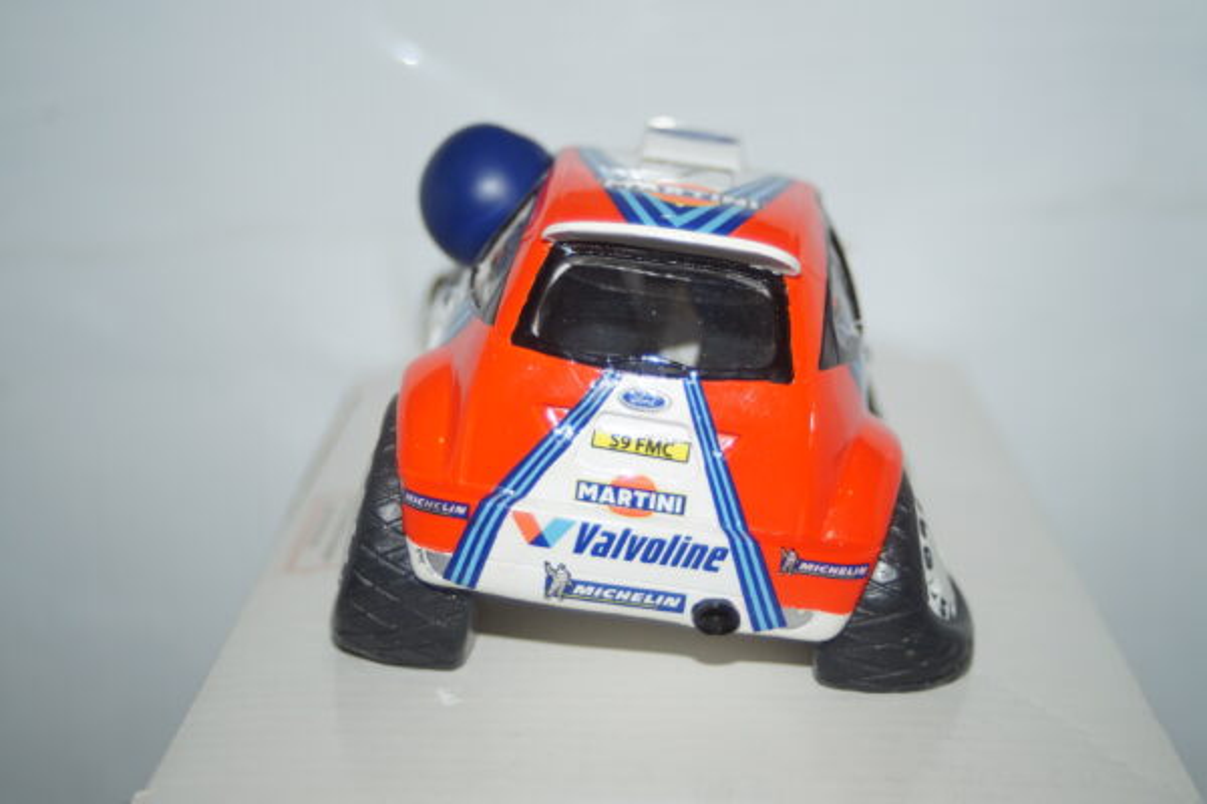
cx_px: 604
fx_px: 2012
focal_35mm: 60
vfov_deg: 22.6
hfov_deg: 33.4
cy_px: 402
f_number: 4.5
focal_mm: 40
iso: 125
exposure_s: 1/160
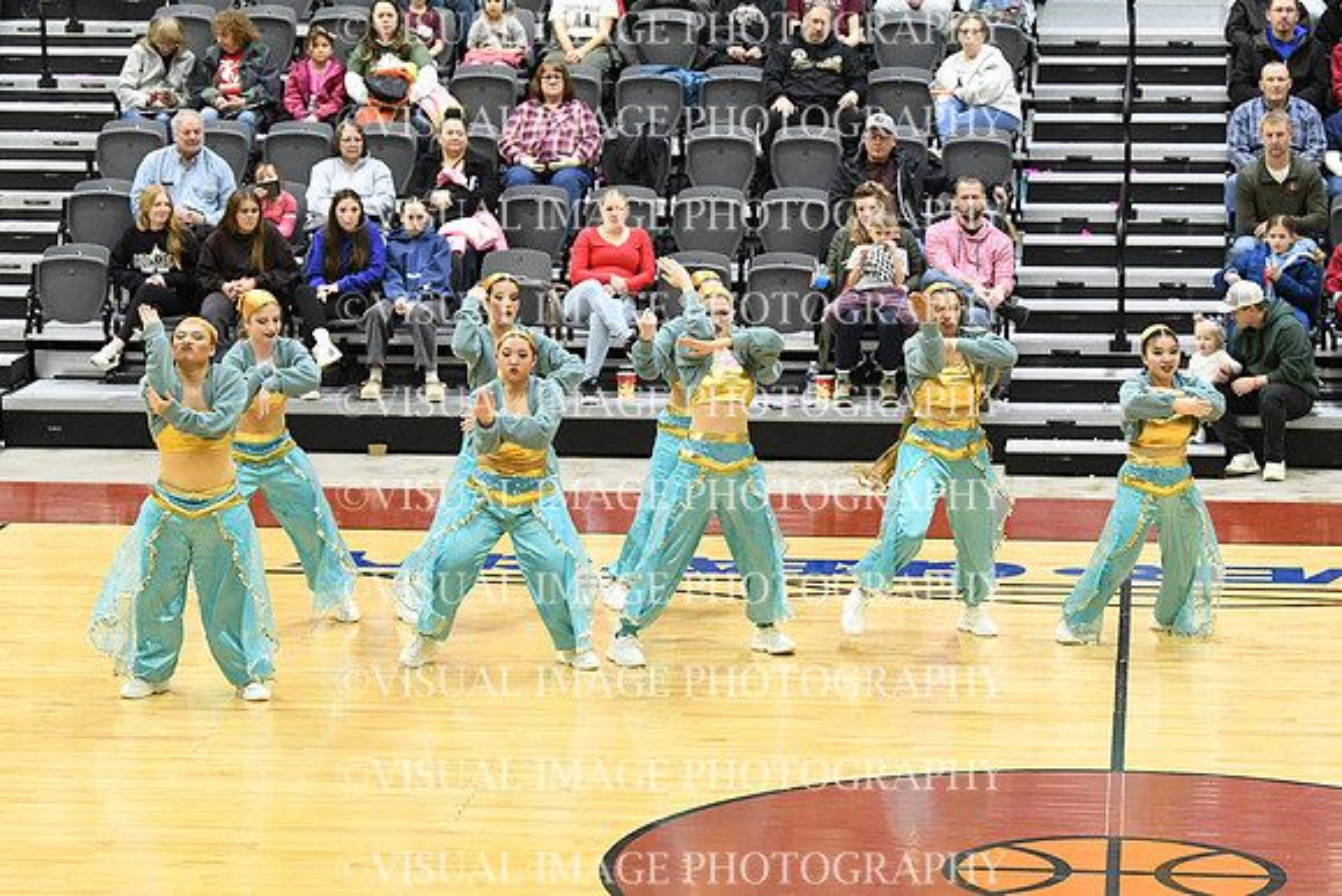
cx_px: 671
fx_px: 4810
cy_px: 448
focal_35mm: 129
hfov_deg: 15.9
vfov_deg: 10.6
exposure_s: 1/250
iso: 5000
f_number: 4
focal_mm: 86
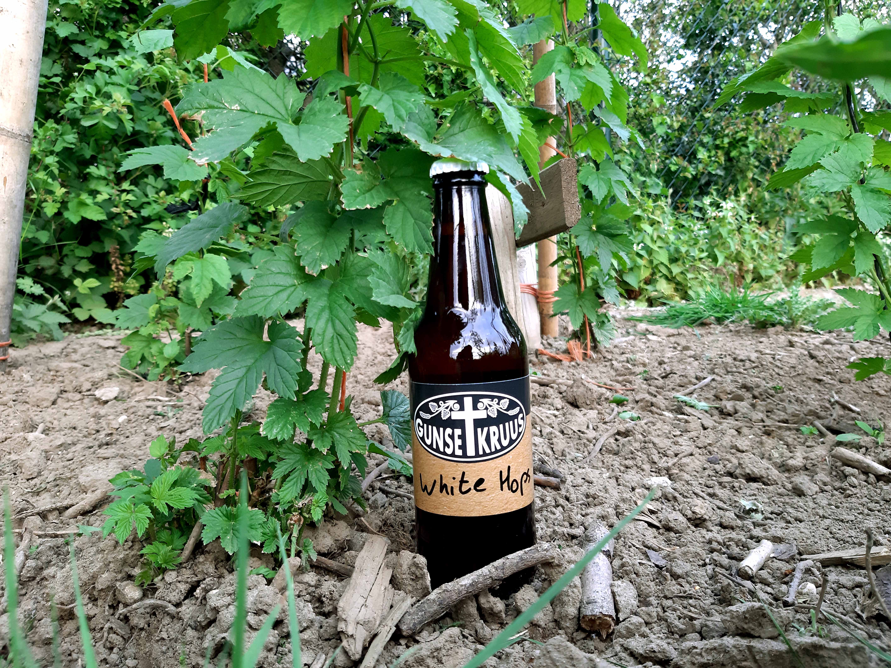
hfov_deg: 65.3
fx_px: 695
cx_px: 446
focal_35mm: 27
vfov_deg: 51.4
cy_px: 334
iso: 100
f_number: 1.7
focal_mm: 3.93
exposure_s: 1/50
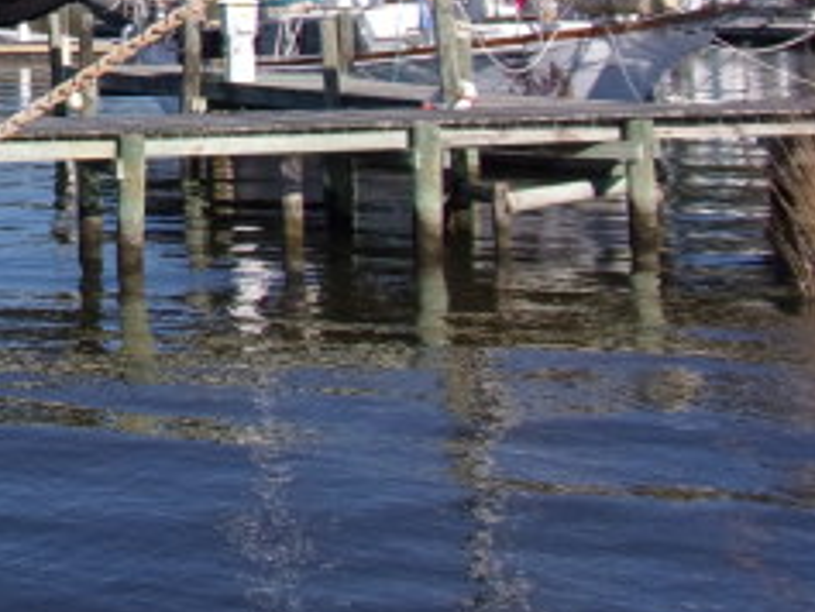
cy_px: -206
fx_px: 1908
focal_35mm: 81
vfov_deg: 17.0
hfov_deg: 20.7
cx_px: -392
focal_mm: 4.3
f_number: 10.8
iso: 80
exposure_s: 1/140
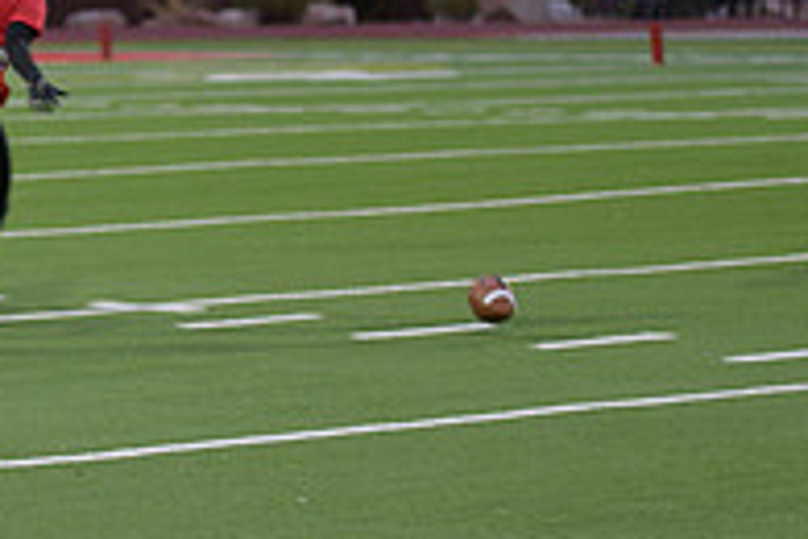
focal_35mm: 256
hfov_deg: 8.0
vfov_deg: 5.4
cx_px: -120
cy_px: 81
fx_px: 5745
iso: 400
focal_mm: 86
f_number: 2.8
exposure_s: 1/200
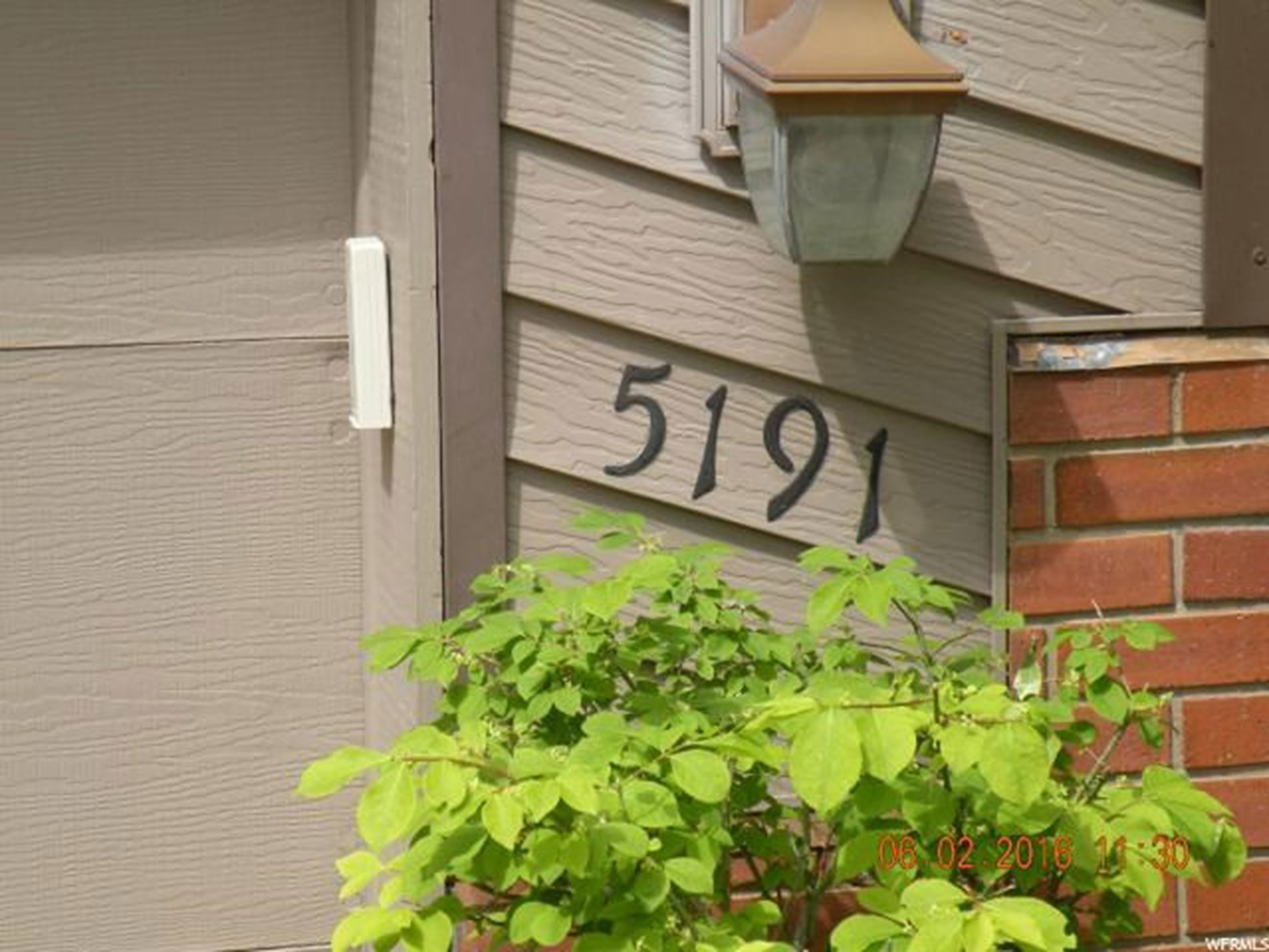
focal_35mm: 119
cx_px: 634
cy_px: 476
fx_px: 4362
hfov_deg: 16.6
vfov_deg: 12.5
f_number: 5
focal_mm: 21
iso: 64
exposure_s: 1/180
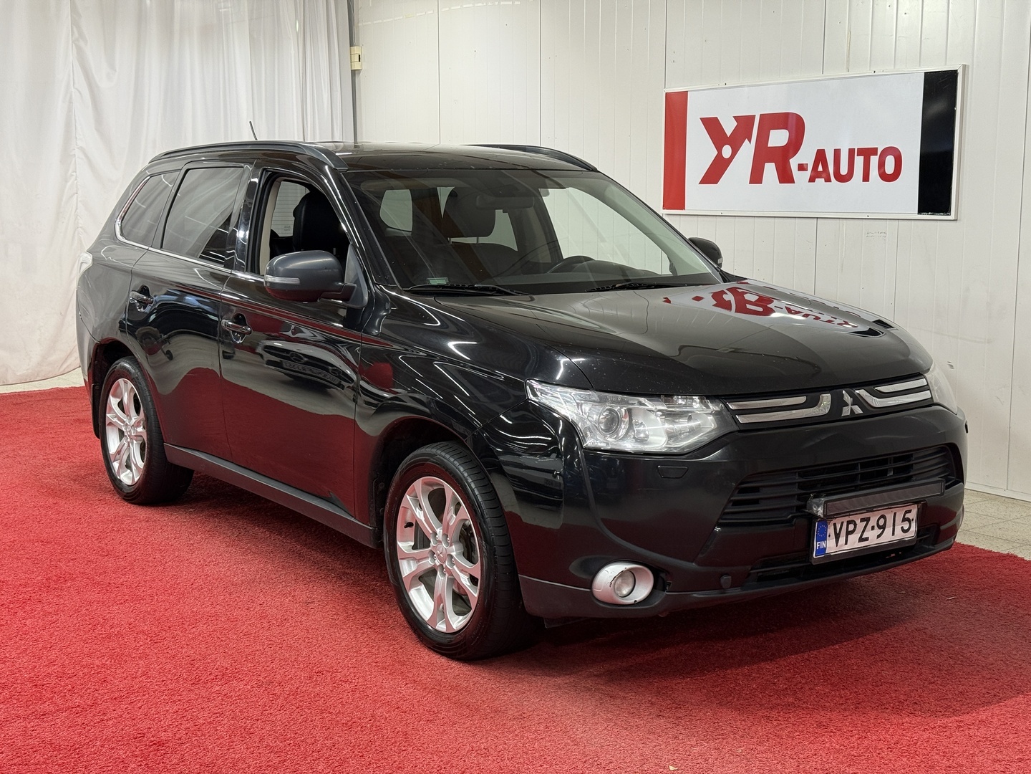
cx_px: 516
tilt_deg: -7.1
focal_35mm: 48
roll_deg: +0.1
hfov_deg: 39.7
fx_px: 1430
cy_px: 387
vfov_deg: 30.3
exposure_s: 1/50
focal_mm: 6.76
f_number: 1.78
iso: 50
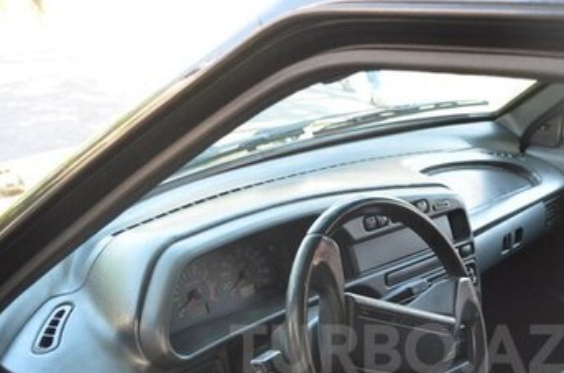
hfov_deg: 37.6
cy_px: 349
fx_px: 813
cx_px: 398
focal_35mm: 52
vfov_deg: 24.9
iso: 1600
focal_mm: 18
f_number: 3.5
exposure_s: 1/250
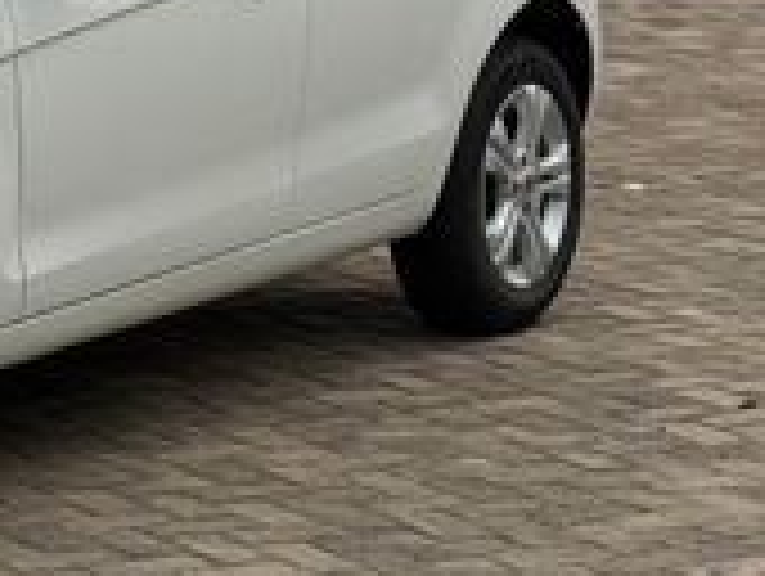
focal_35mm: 133
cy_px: 99
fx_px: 2943
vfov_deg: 11.1
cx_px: -184
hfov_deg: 14.3
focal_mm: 6.76
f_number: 1.78
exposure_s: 1/7143
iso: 64
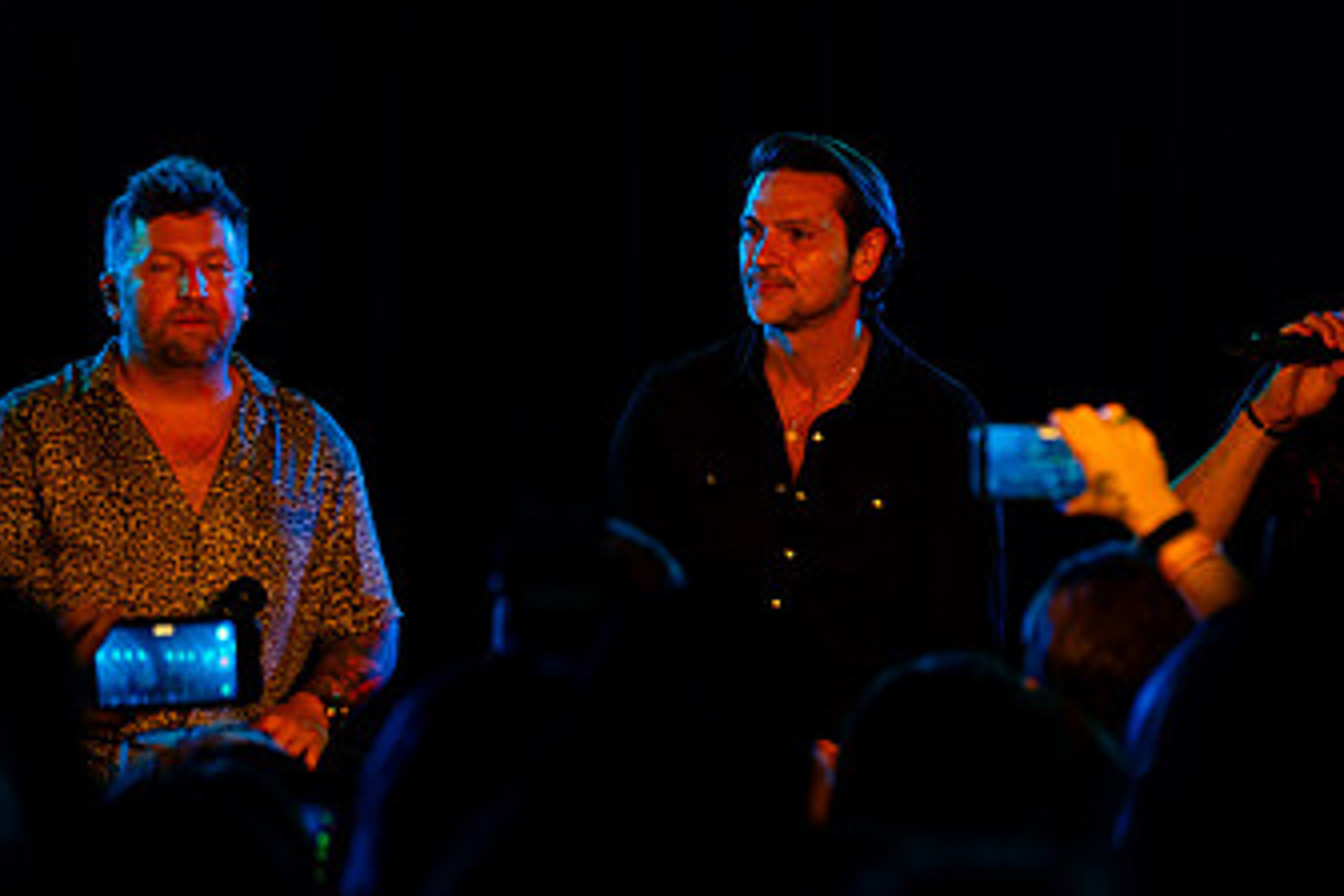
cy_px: 457
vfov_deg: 4.0
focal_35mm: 345
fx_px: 12879
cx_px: 874
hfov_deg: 6.0
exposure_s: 1/250
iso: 640
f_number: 3.5
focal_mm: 180
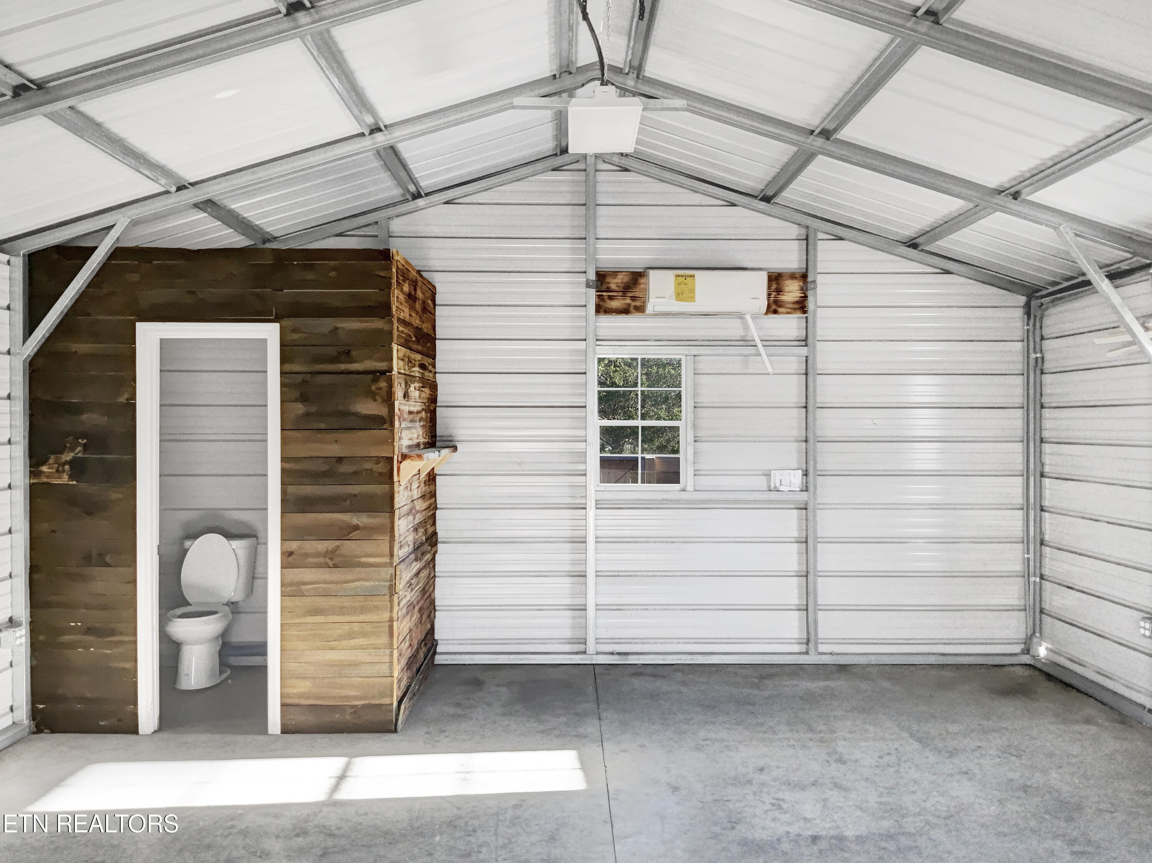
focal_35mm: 29
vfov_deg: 48.2
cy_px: 432
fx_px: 965
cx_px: 576
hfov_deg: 61.7
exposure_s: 1/60
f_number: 1.8
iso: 80
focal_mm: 3
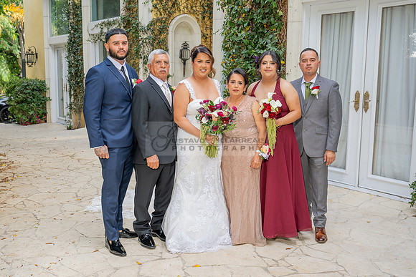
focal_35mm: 40
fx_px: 466
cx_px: 195
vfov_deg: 33.2
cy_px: 143
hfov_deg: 48.1
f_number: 4.5
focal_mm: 38
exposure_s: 1/200
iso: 200
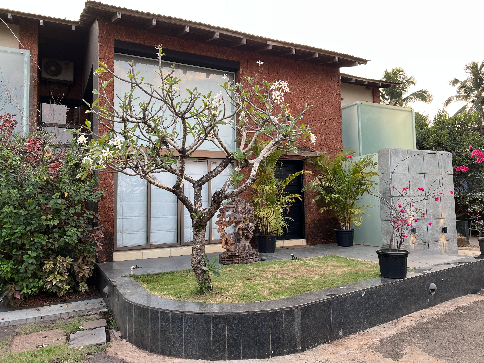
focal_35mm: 26
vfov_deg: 53.1
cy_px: 182
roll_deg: +1.3
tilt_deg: +3.2
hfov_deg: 67.3
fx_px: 364
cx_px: 242
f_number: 1.5
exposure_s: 1/121
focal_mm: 5.7
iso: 40
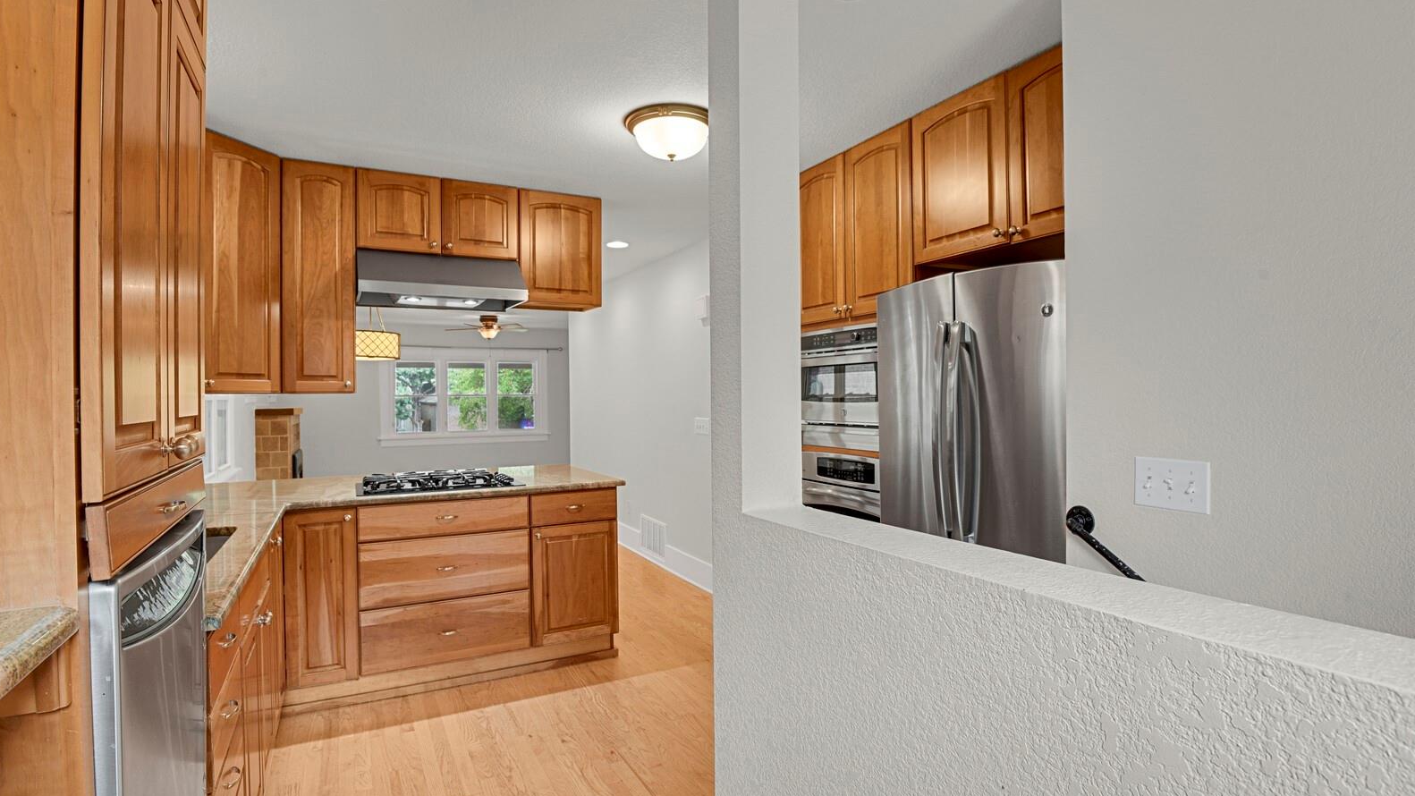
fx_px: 675
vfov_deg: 61.0
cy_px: 390
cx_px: 701
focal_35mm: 18
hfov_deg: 92.7
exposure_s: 2.5
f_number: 8
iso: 250
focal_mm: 17
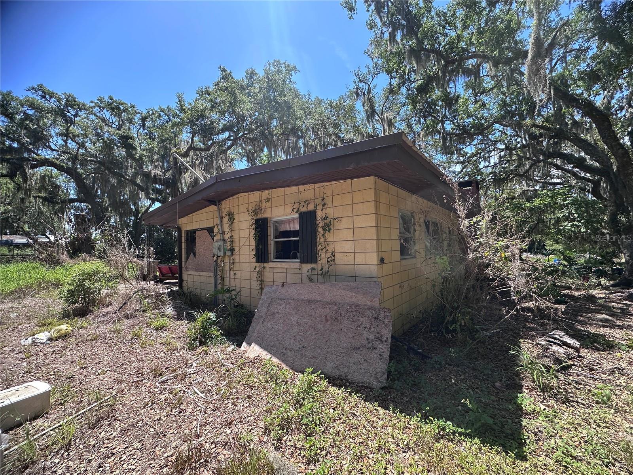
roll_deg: +1.9
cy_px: 238
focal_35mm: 14
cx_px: 316
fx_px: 256
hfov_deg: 102.1
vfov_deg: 85.7
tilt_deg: +0.8
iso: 40
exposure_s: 1/307
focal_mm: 2.22
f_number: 2.2
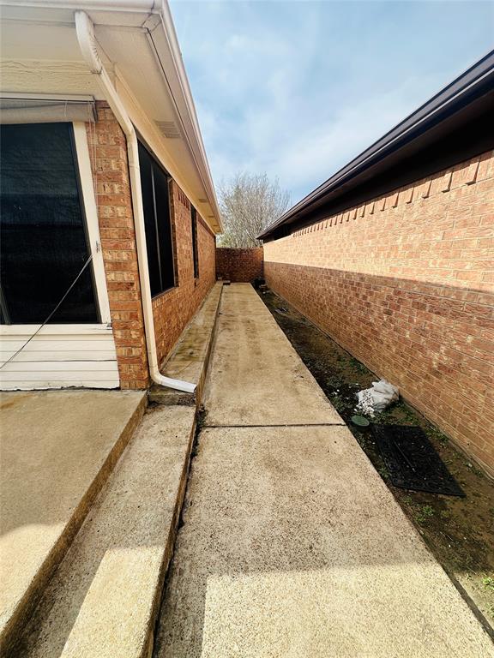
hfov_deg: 85.7
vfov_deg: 102.1
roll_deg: -0.5
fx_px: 266
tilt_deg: -15.3
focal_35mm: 14
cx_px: 247
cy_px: 329
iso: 40
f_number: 2.2
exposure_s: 1/1147
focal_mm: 2.22
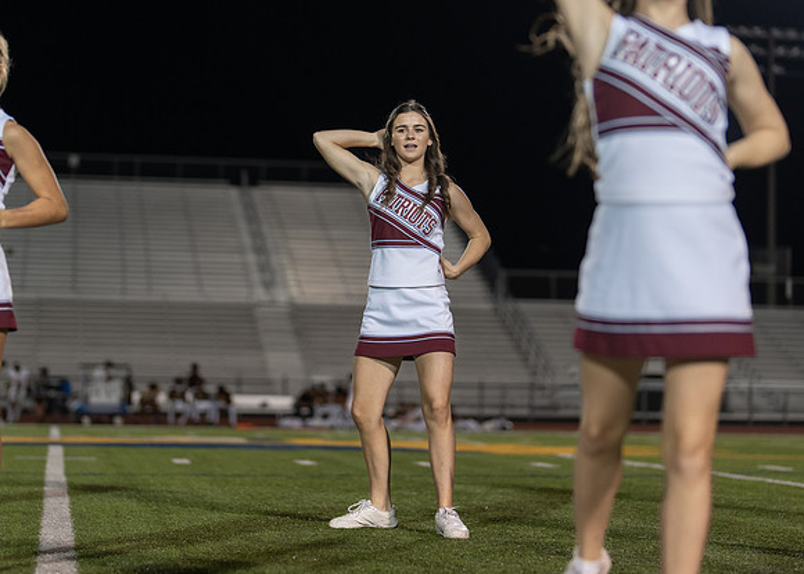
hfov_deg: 21.4
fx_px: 2128
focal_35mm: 93
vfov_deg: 15.4
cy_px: 263
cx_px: 387
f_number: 1.2
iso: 500
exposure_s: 1/1000
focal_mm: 50
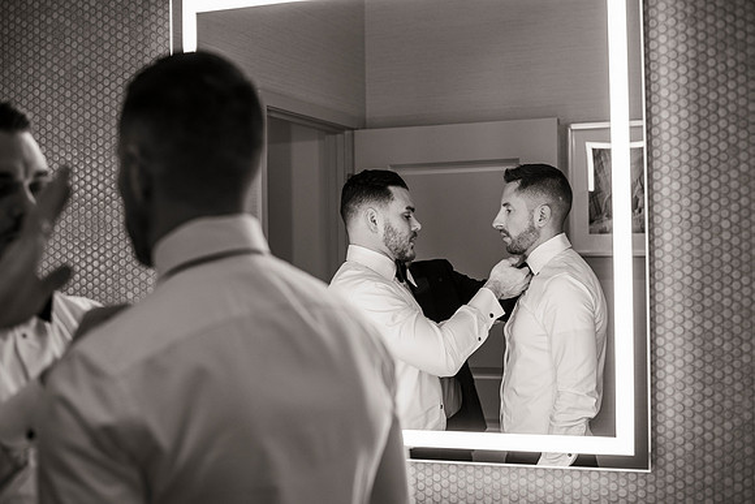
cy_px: 252
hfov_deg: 39.6
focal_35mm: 50
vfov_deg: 27.0
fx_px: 1049
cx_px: 378
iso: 800
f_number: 3.2
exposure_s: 1/160
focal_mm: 50
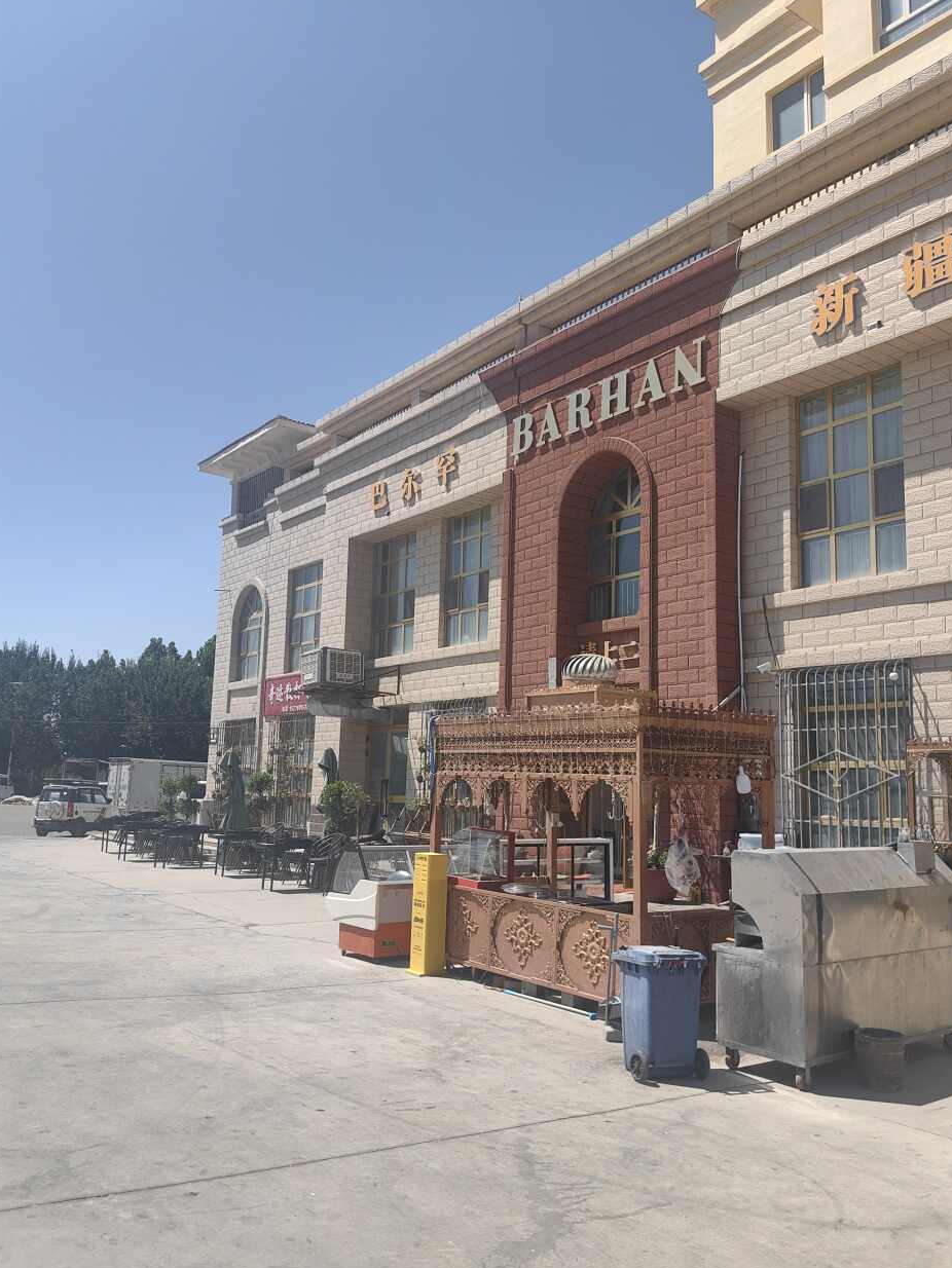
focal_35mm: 28
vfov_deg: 63.4
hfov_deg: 49.8
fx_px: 1026
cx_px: 471
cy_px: 633
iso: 50
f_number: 2
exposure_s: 1/2571
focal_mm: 6.35
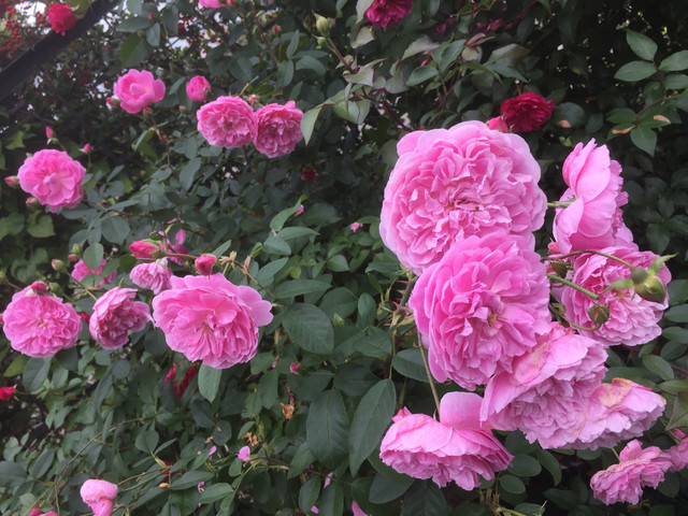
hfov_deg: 61.7
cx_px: 344
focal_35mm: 29
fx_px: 576
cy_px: 258
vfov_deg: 48.2
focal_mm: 4.15
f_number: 2.2
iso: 32
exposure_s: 1/293
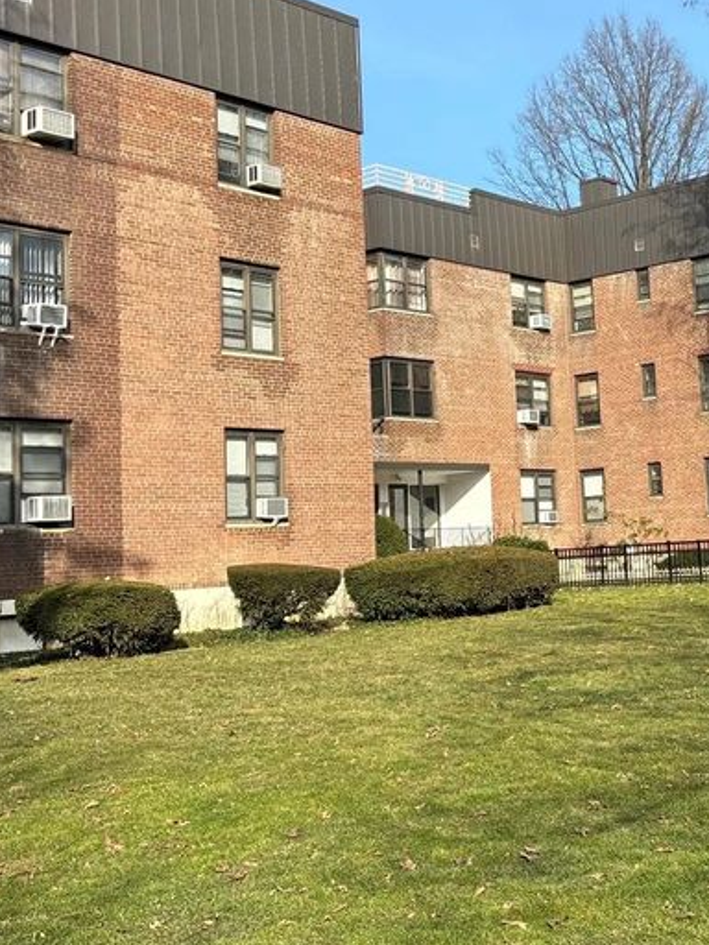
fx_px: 1420
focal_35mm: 52
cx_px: 604
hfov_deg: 27.3
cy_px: 369
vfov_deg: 36.7
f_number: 1.6
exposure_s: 1/1721
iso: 50
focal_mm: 5.96
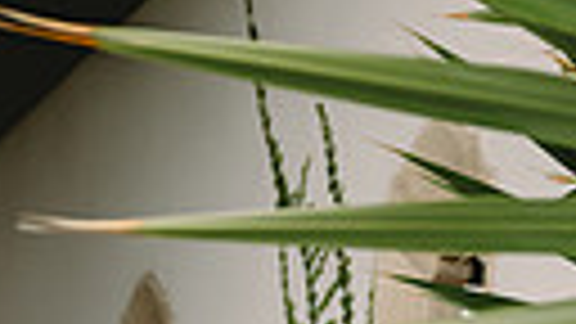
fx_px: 2581
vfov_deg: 6.6
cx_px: 99
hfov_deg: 12.7
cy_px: 922
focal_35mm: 169
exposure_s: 1/400
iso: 400
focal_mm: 46
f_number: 2.8
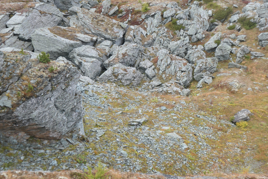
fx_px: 320
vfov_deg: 31.2
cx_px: 134
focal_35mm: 43
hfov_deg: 45.4
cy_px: 90
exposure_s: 1/250
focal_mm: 15.8
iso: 200
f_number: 4
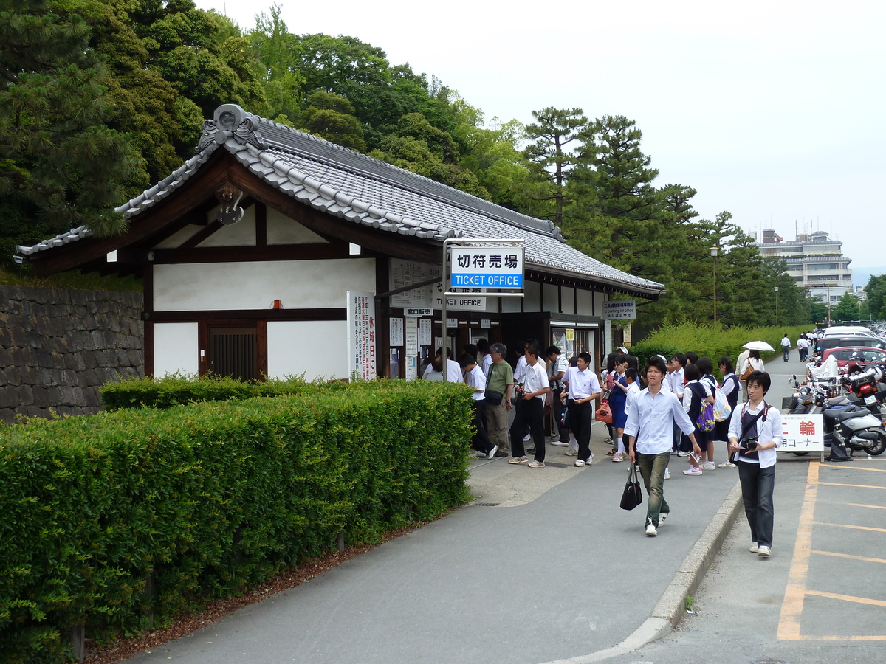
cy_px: 332
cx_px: 443
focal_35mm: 52
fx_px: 1331
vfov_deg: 28.0
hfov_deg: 36.8
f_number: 3.8
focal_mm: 8.5
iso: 80
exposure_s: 1/400
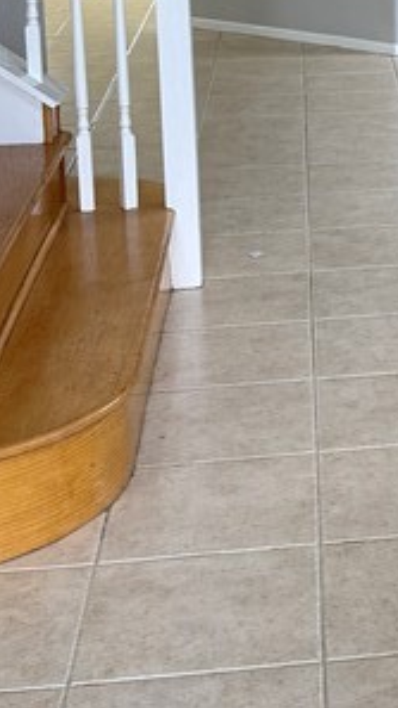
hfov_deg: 13.0
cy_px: 5
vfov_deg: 22.8
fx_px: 1689
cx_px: 527
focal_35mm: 90
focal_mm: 6.76
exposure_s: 1/121
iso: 80
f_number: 1.78
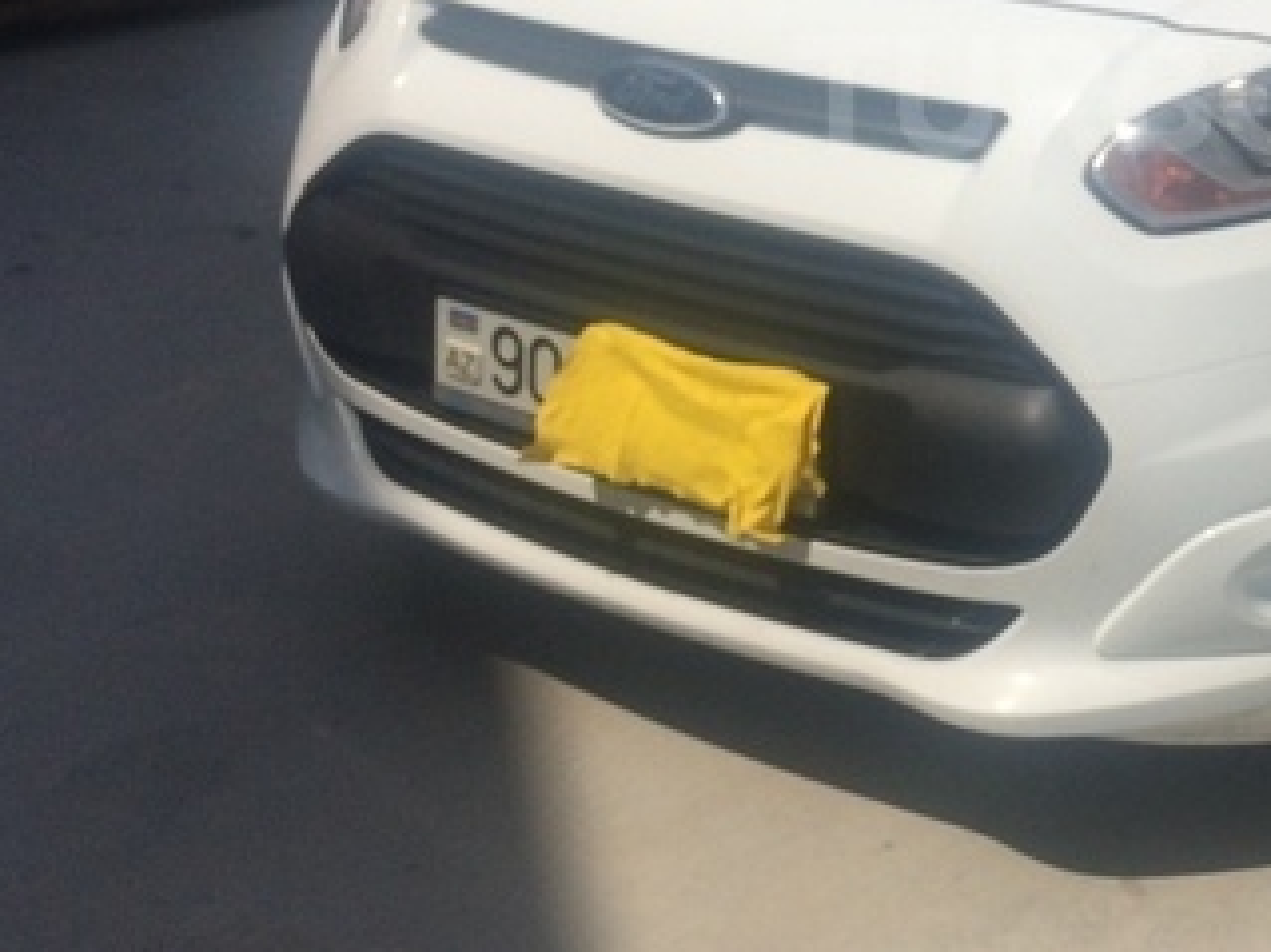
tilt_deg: -13.3
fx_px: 2202
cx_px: 1203
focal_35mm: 60
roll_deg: -1.9
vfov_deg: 23.7
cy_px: 94
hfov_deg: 30.4
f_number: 2.2
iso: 32
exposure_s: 1/6849
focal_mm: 4.15
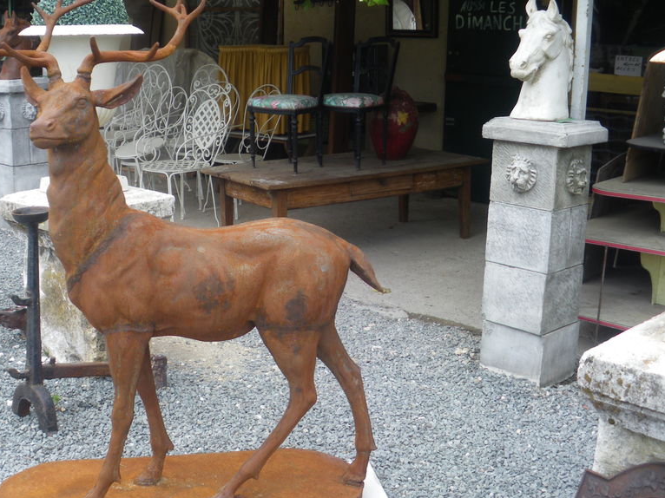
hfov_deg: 40.3
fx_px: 903
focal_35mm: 47
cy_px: 249
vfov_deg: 30.9
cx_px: 270
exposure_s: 1/60
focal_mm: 6.3
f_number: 3.5
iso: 64
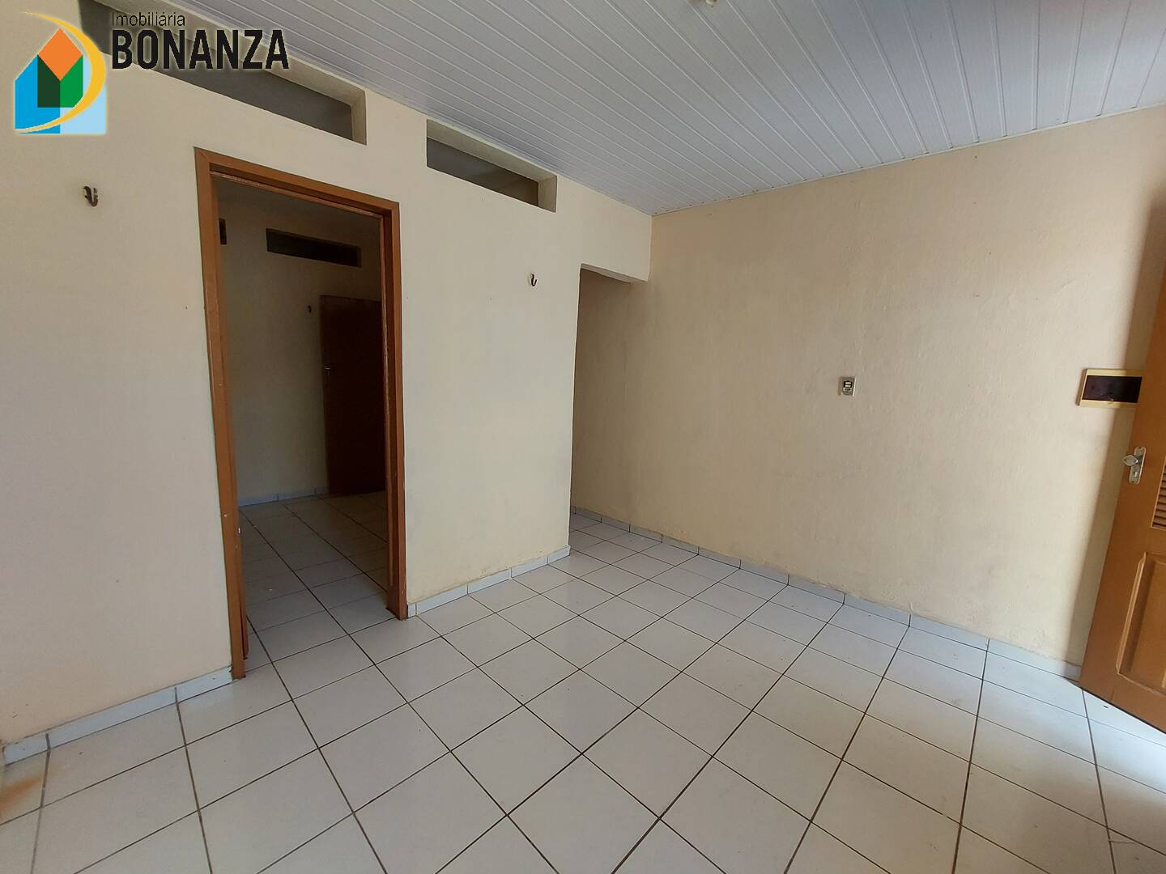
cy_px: 437
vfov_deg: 89.9
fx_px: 438
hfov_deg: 106.2
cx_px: 583
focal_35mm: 13
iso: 80
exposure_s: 1/120
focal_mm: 1.74
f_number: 2.2
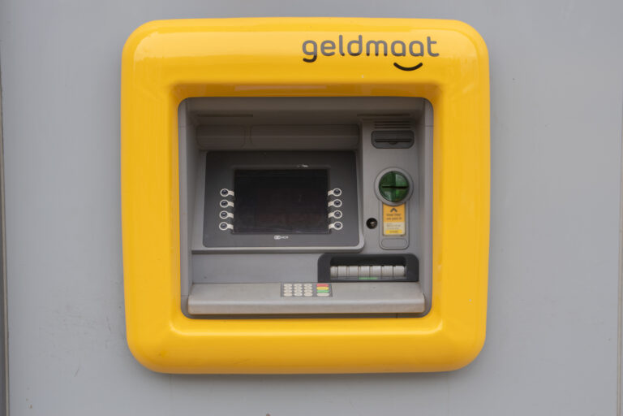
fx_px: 1038
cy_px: 208
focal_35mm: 60
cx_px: 312
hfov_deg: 33.4
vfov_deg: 22.6
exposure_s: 1/60
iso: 125
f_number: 8
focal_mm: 40
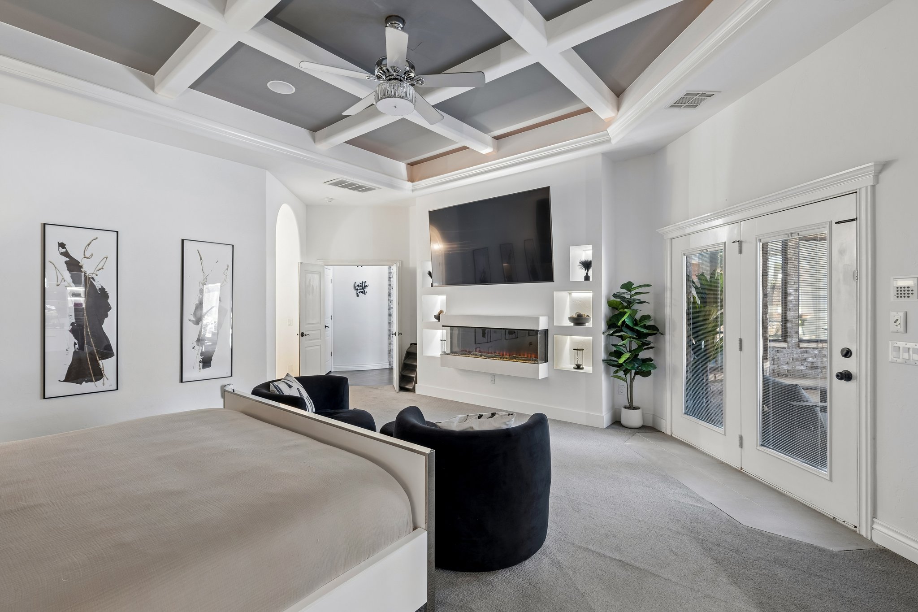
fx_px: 408
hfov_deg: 96.7
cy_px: 306
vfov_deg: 73.7
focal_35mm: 16
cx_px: 459
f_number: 8
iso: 200
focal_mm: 16
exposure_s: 1/4
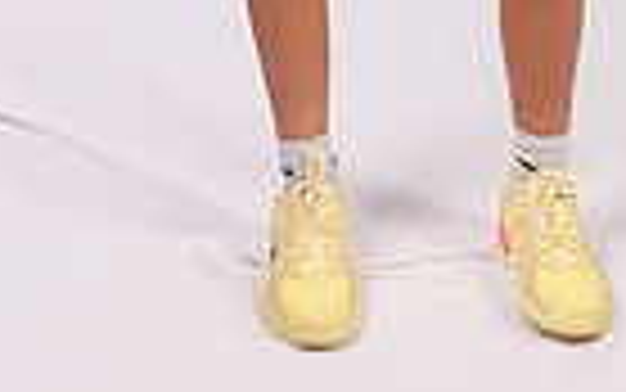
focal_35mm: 109
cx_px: 351
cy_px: -509
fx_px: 1860
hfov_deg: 19.1
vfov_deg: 10.5
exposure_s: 1/125
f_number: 5.6
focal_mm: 33
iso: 160
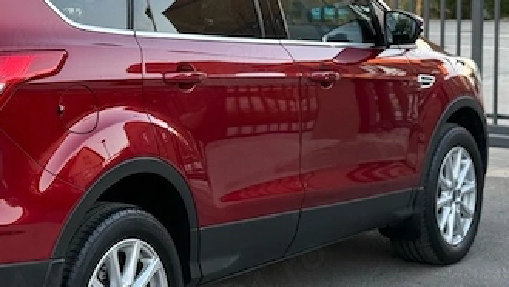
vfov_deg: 12.7
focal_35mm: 95
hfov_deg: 21.9
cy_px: 82
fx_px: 1283
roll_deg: +0.6
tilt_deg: -5.6
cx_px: 48
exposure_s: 1/137
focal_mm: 6.76
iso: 160
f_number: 1.78
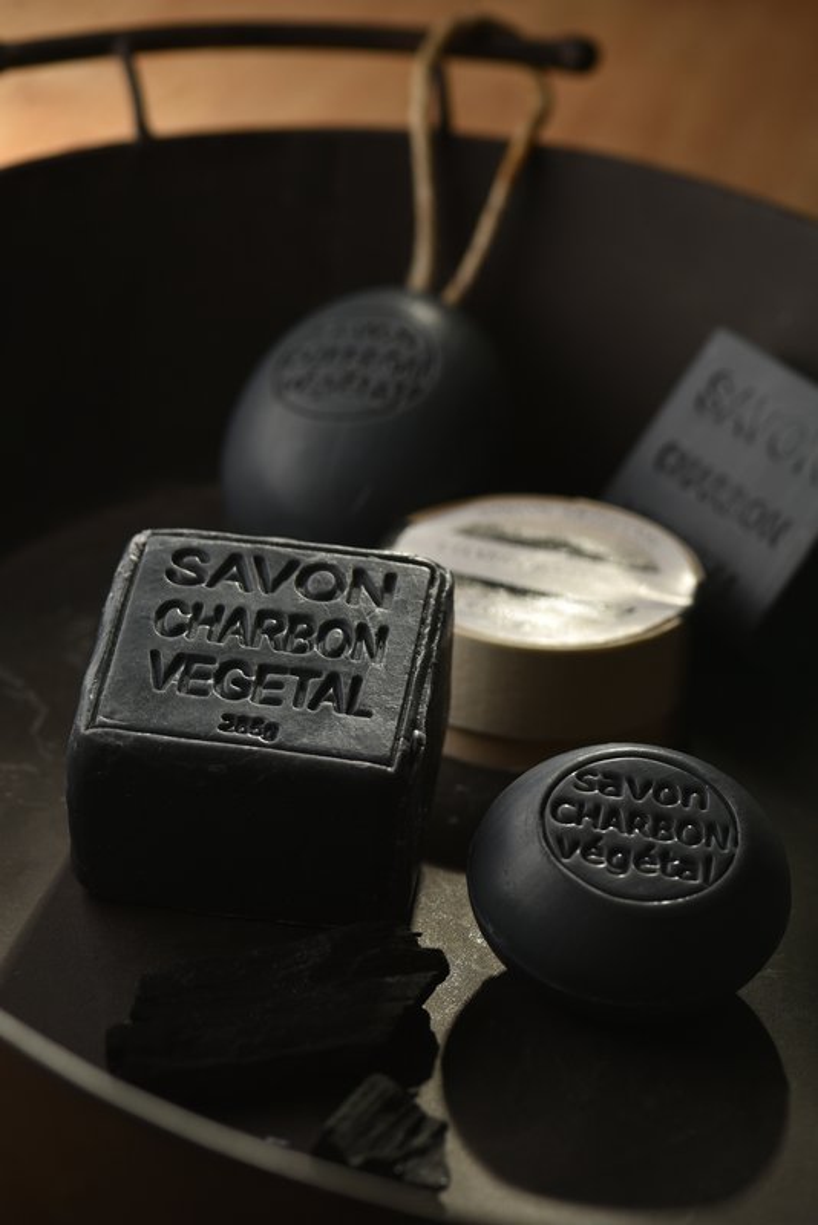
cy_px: 612
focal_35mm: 105
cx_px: 409
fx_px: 3575
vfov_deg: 19.4
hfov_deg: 13.1
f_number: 7.1
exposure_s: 1/100
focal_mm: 105
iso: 100
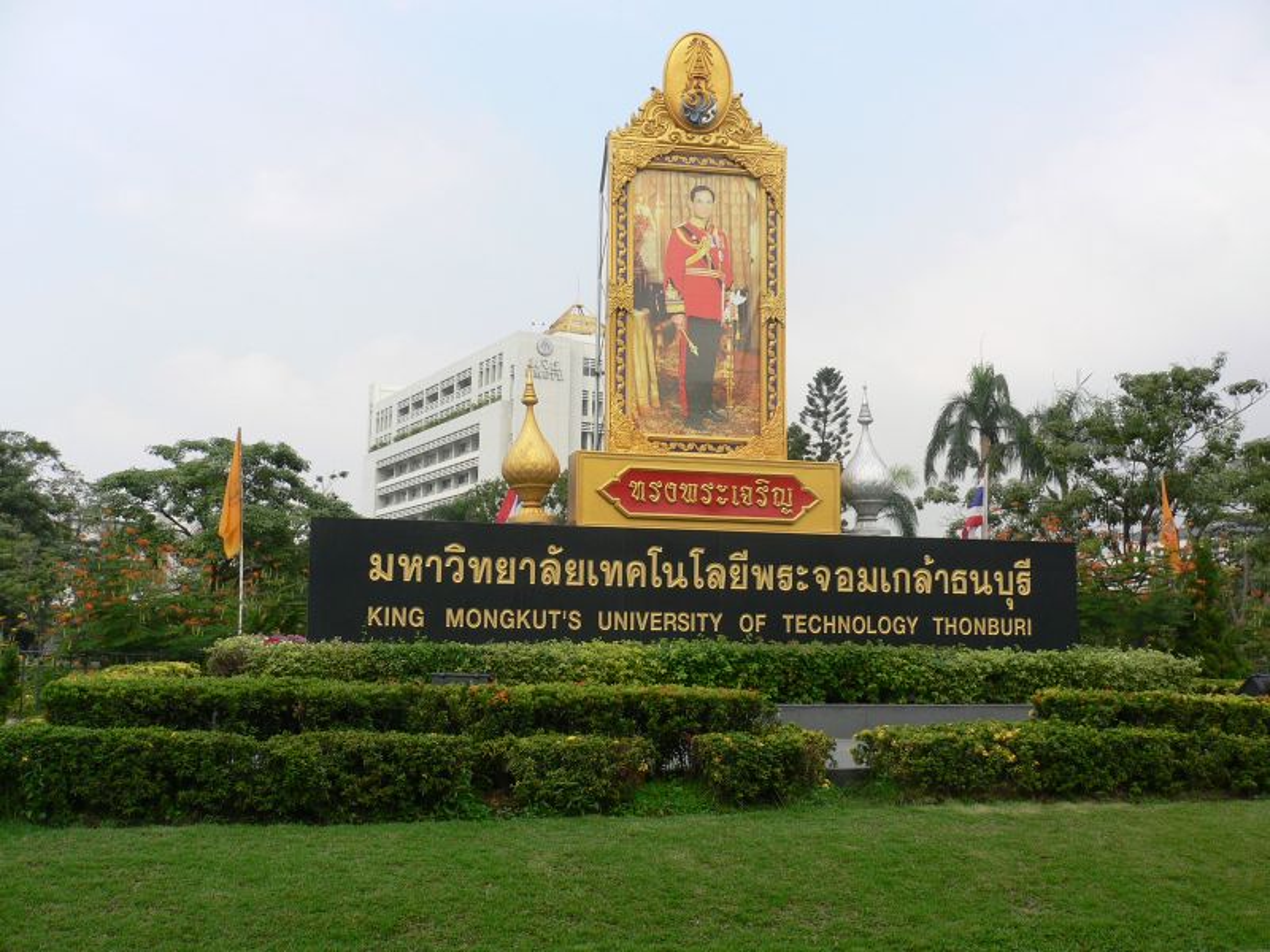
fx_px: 1284
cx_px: 635
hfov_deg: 52.6
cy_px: 476
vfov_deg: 40.7
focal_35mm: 35
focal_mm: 5.8
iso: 80
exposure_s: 1/200
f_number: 5.6
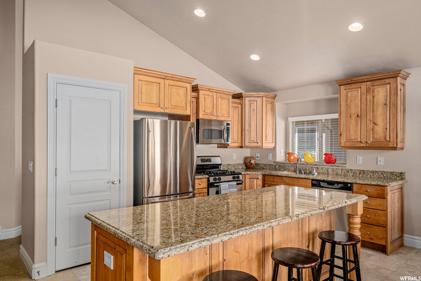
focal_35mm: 24
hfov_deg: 73.7
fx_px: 281
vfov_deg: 53.2
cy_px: 140
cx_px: 210
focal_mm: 24
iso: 320
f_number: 9
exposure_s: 1/6
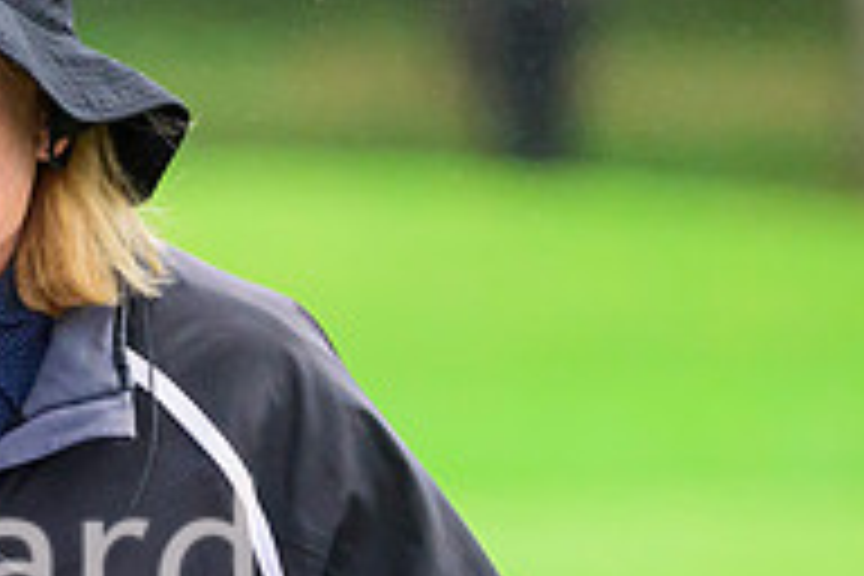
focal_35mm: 905
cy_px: 598
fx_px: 21718
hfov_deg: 2.3
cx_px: -315
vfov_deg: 1.5
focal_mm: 200
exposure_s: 1/2500
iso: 2000
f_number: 2.8
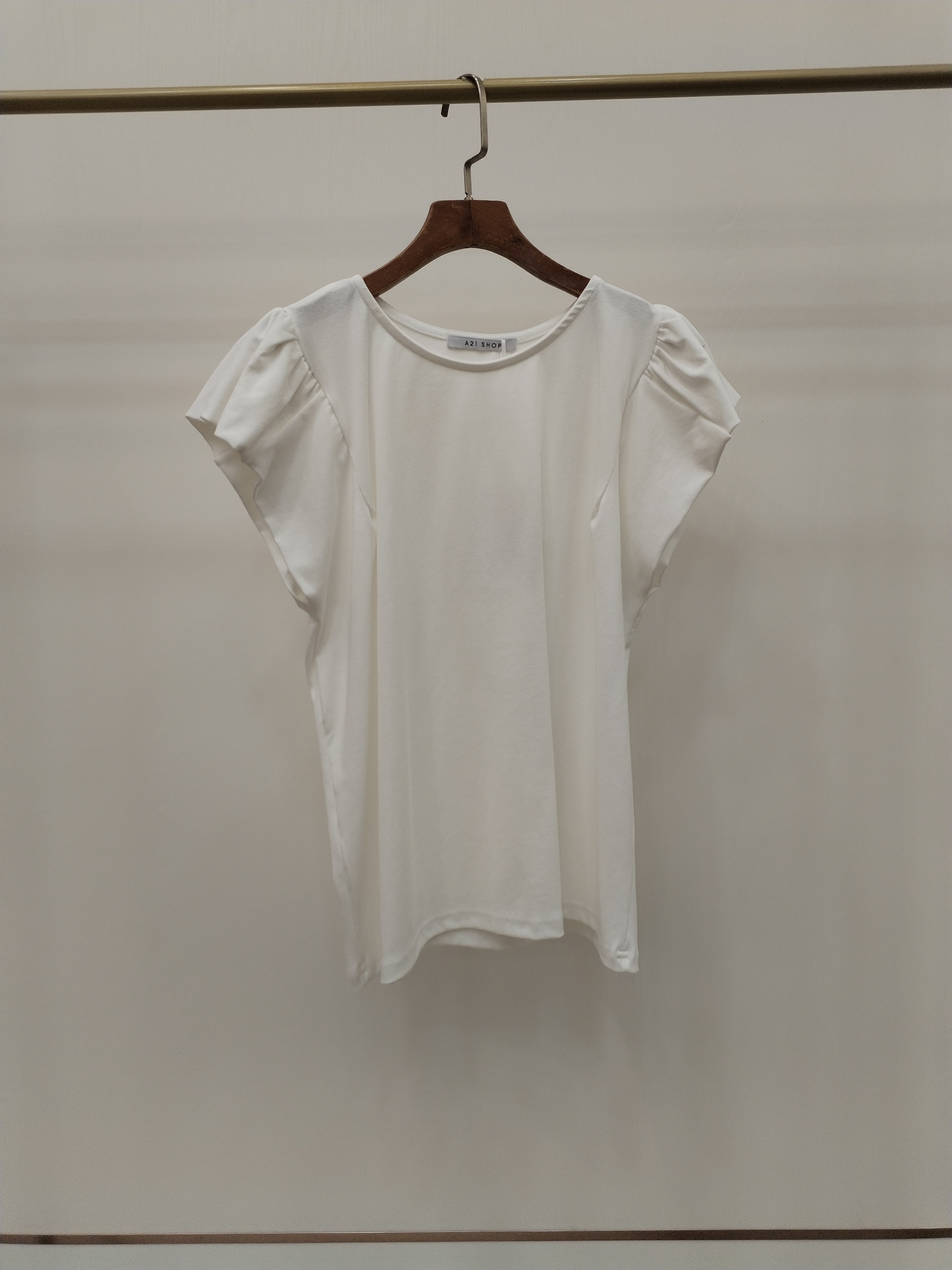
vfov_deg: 61.7
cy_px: 635
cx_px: 476
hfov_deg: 48.2
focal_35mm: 29
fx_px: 1063
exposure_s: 1/120
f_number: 1.8
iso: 126
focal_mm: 4.75
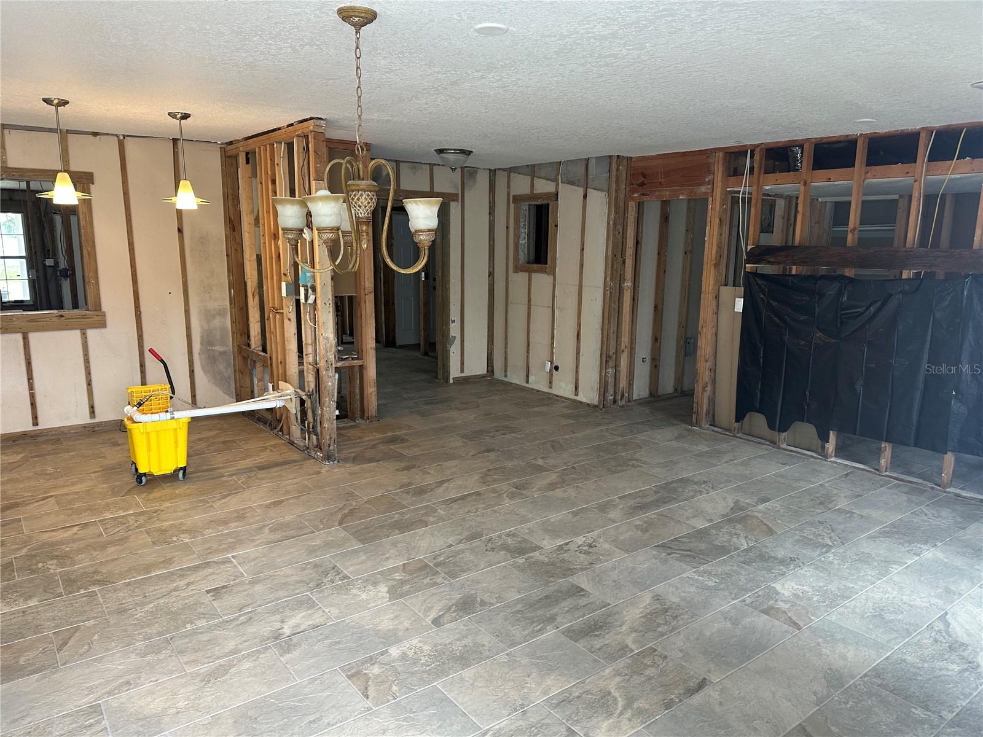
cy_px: 368
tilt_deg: -10.3
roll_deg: -1.0
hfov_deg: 71.6
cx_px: 492
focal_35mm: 24
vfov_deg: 56.8
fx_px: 682
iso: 125
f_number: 1.78
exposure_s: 1/60
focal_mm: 6.86
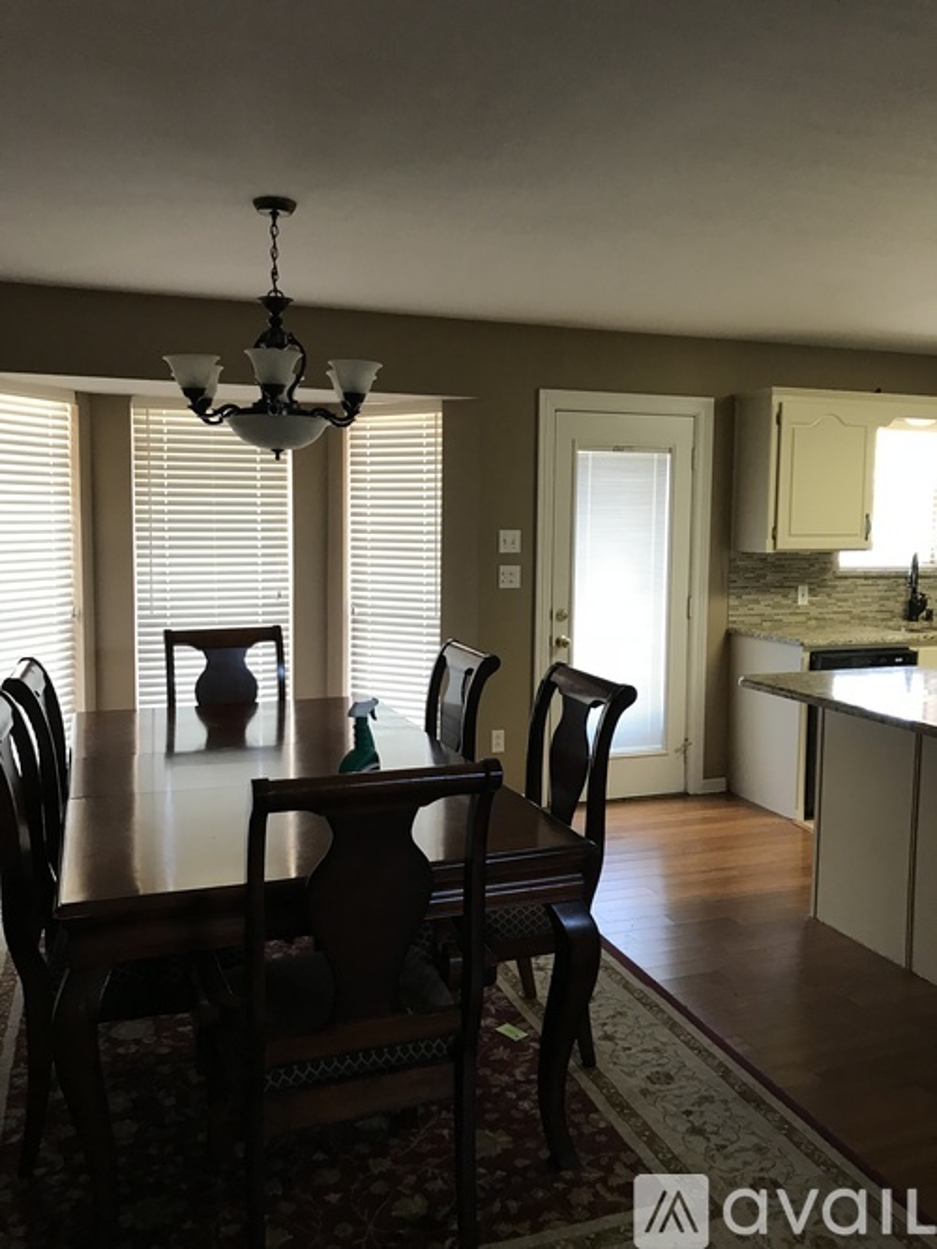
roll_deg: -0.7
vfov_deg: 63.5
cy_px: 624
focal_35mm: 28
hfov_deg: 49.7
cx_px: 468
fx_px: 1011
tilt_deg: -5.2
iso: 40
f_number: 1.8
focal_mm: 3.99
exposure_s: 1/20
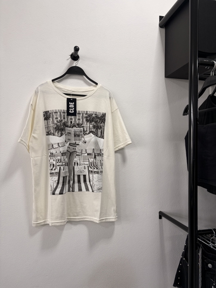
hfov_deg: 53.1
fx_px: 216
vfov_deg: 67.3
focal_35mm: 26
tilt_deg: +0.7
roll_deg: -0.2
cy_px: 144
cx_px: 108
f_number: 1.6
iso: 80
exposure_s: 1/100
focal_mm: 5.96
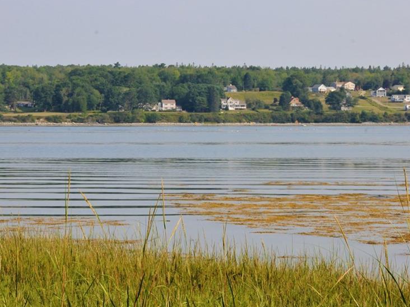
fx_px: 1670
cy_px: 142
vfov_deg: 10.5
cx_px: 233
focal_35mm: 141
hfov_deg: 14.0
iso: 800
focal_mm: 70
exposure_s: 1/250
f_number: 22
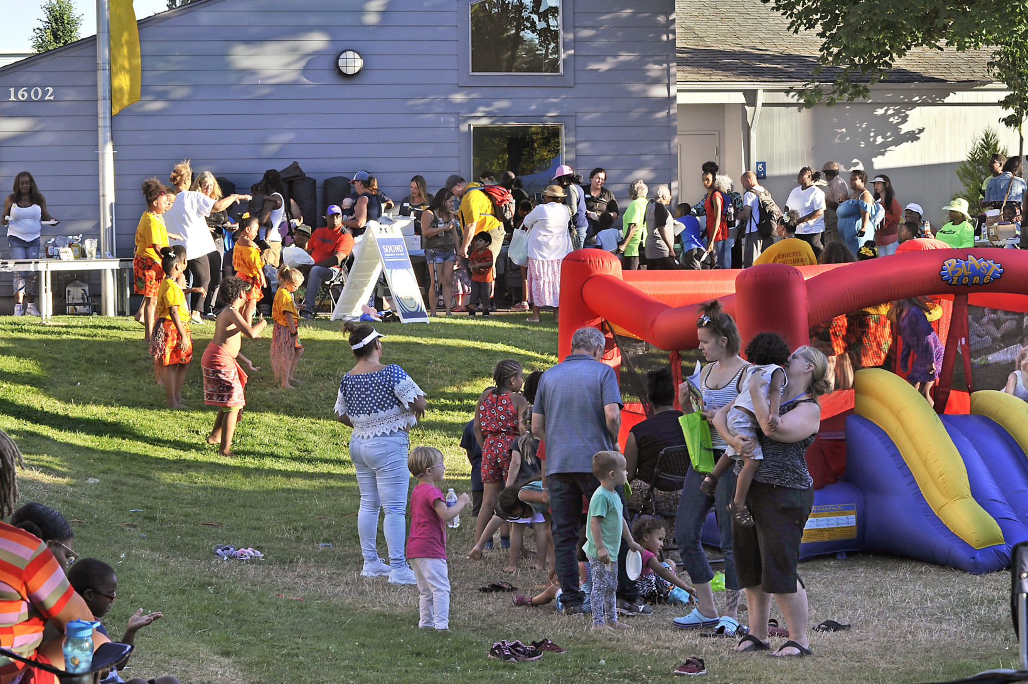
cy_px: 263
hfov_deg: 20.4
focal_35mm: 100
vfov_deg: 13.7
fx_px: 2854
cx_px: 579
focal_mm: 80
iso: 400
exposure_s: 1/100
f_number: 11
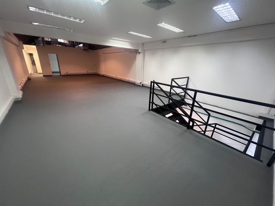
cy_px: 103
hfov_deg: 106.2
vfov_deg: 89.9
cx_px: 138
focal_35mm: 13
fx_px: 103
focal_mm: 1.57
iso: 200
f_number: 1.8
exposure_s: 1/60
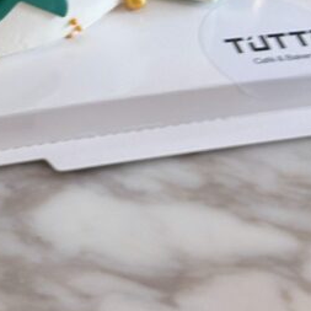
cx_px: -76
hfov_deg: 10.0
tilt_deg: -26.7
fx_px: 1748
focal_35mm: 172
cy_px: -307
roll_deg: -3.4
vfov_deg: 9.5
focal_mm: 6.86
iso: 80
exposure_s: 1/50
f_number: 1.78
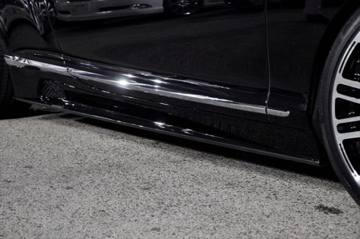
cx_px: 180
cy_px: 120
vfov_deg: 20.1
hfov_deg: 29.9
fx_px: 674
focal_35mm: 68
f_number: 4.8
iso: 400
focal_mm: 45
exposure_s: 1/15
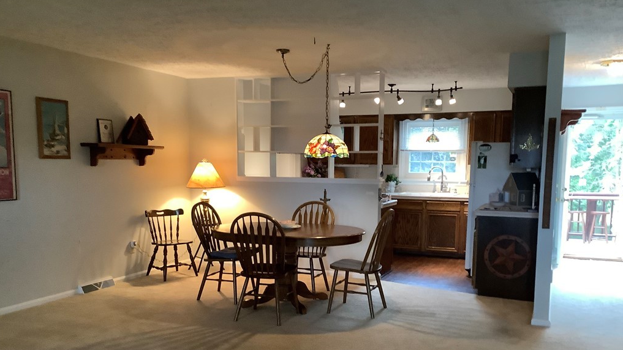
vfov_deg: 34.3
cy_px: 232
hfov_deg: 58.0
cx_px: 311
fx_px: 562
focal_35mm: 34
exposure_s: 1/60
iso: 320
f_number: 2.4
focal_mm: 3.3
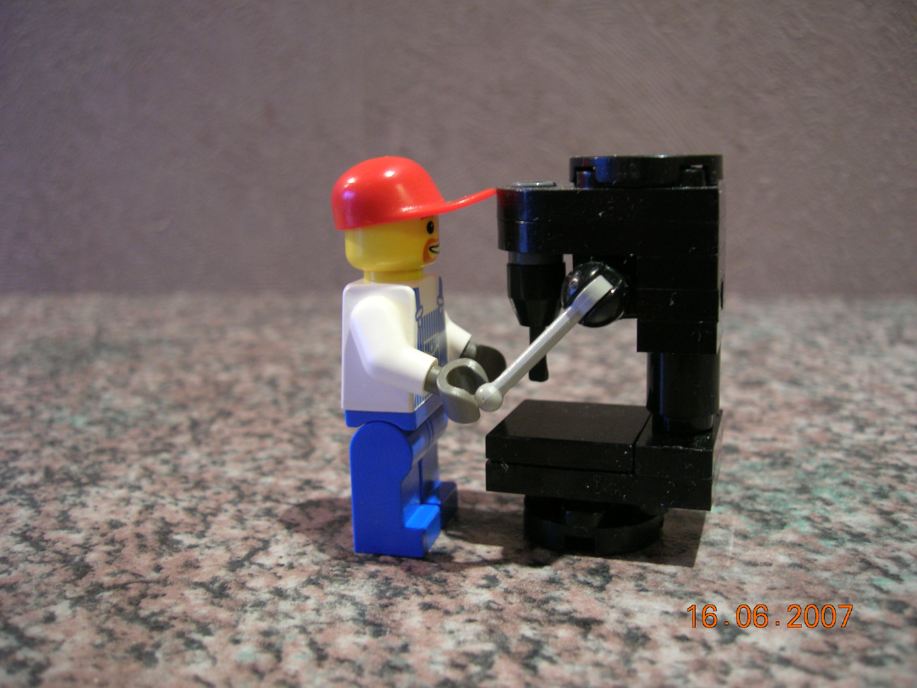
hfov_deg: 54.0
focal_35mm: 34
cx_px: 458
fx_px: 901
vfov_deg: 41.8
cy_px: 344
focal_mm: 5.7
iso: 84
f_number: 2.9
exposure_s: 1/3.8
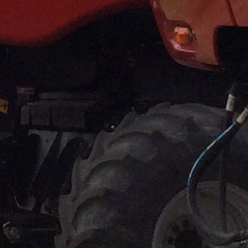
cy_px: -321
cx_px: -134
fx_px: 1678
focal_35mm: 207
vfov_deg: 7.9
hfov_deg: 8.3
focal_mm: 3.3
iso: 32
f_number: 2.4
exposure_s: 1/969
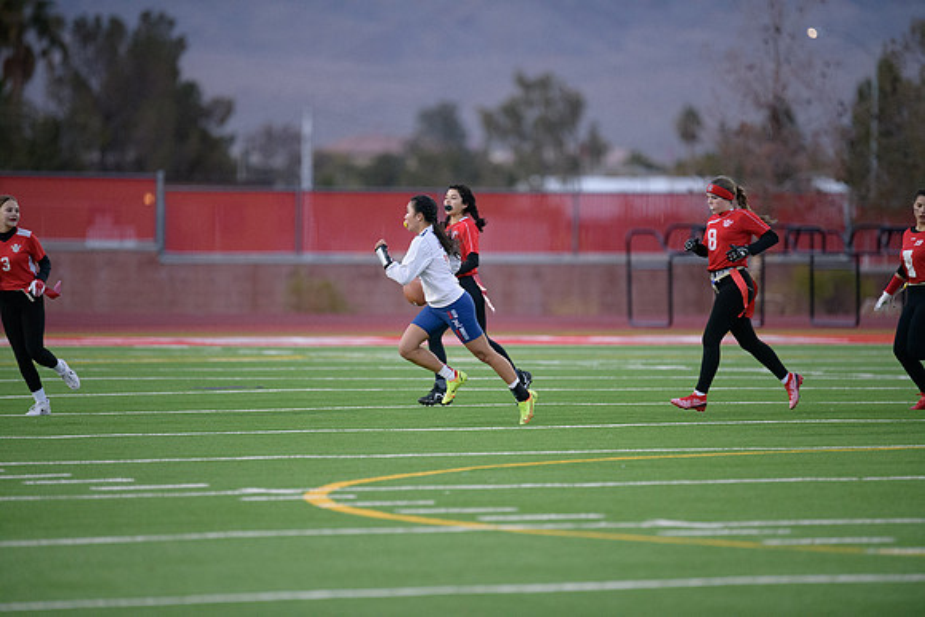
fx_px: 7710
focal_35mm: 300
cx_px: 462
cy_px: 308
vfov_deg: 4.6
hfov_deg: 6.9
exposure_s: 1/3200
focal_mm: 300
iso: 5000
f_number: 2.8
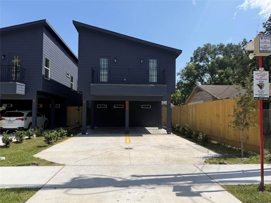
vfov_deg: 56.8
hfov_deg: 71.6
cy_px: 102
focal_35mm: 24
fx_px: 188
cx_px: 136
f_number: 1.78
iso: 80
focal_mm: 6.76
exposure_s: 1/5319
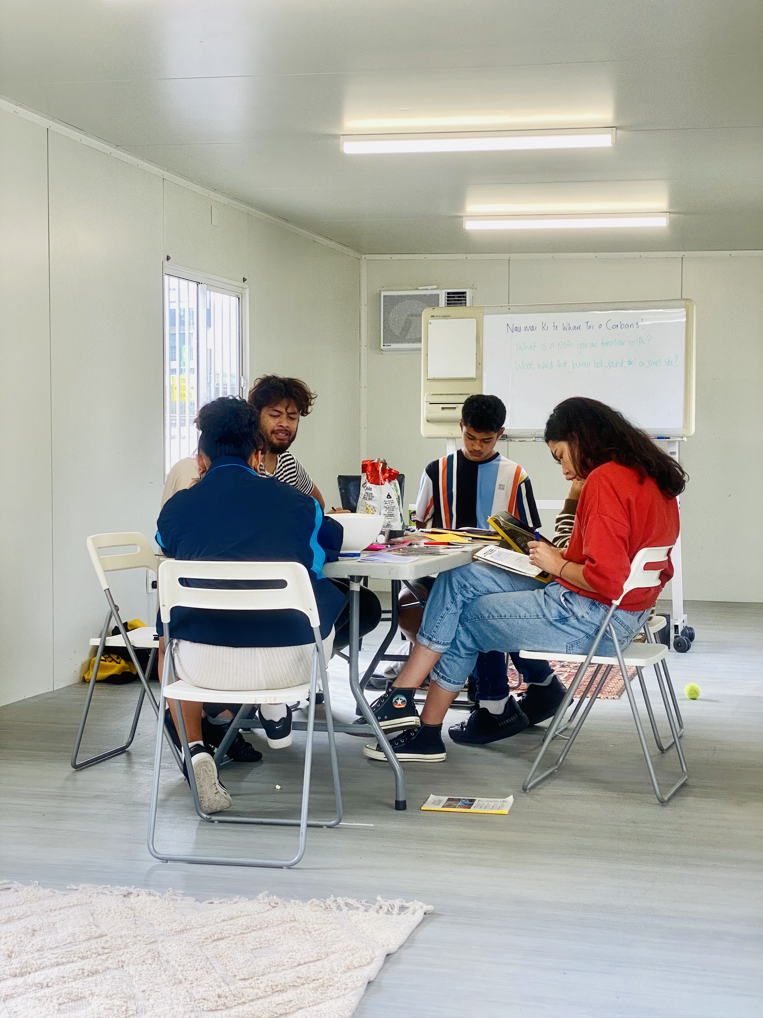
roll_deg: +0.3
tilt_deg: -2.7
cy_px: 509
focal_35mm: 52
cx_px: 382
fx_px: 1528
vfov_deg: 36.8
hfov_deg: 28.0
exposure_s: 1/122
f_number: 2
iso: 32
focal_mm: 6
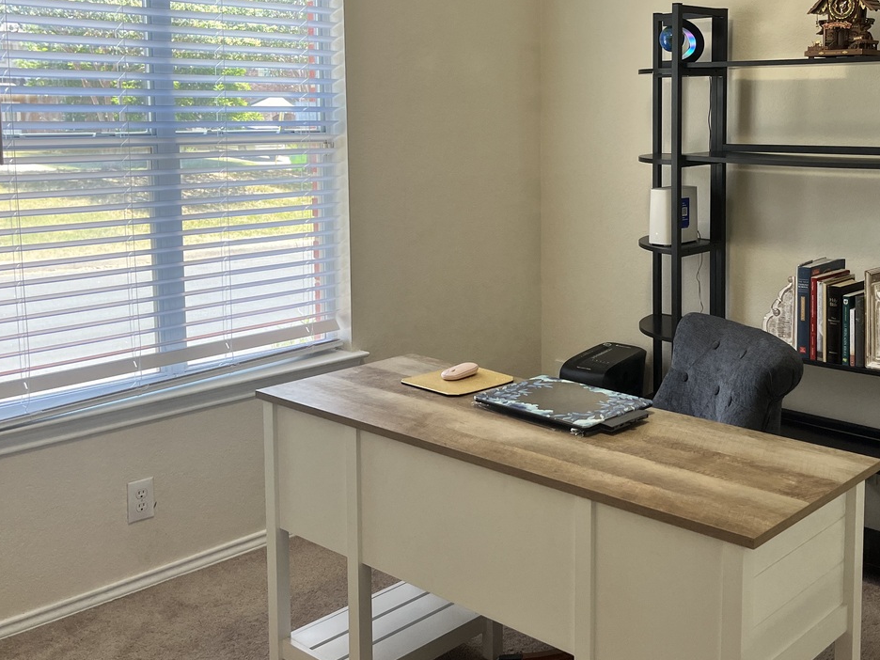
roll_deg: -0.9
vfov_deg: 35.6
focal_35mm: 40
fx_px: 1017
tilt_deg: -6.3
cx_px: 578
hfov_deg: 46.2
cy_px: 212
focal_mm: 5.1
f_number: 1.6
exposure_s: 1/120
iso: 64
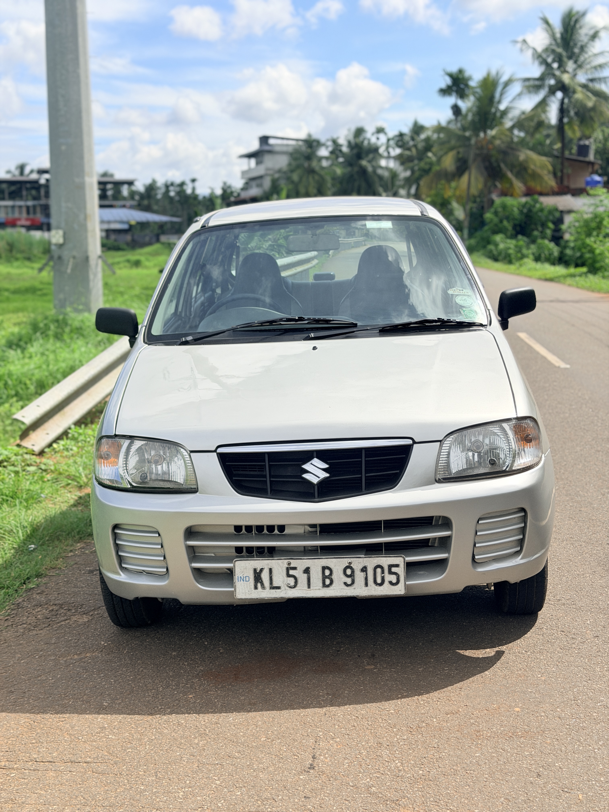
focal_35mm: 48
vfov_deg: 39.7
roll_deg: -0.3
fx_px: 1126
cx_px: 304
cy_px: 406
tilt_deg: -8.5
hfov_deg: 30.3
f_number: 1.78
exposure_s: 1/7874
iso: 64
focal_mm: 6.76
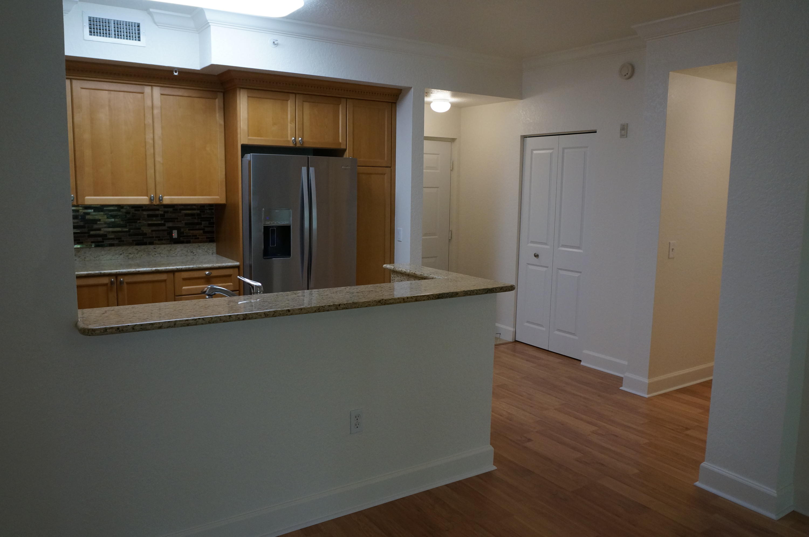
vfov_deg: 47.8
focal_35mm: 27
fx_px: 606
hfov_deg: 67.4
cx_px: 404
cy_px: 268
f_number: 4
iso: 1000
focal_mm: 18
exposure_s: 1/160
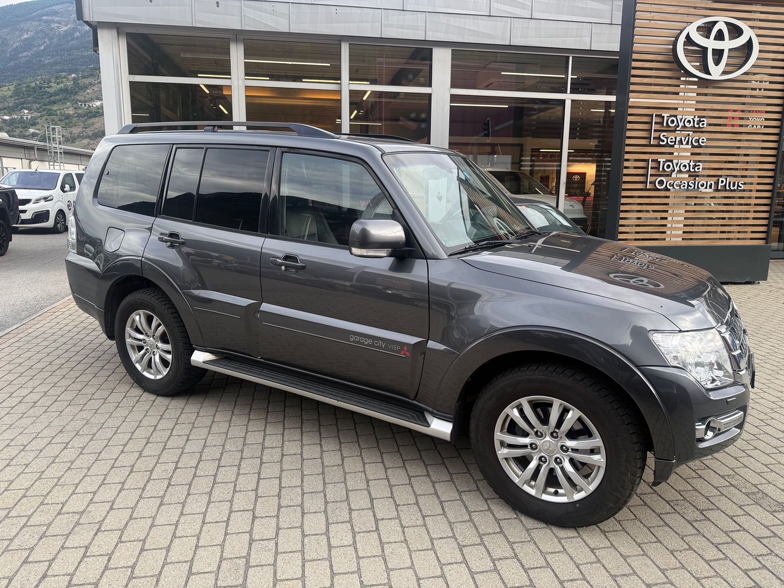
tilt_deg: -9.9
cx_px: 392
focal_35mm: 24
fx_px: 544
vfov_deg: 56.8
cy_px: 294
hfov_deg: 71.6
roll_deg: -0.5
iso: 100
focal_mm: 6.76
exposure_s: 1/374
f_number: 1.78
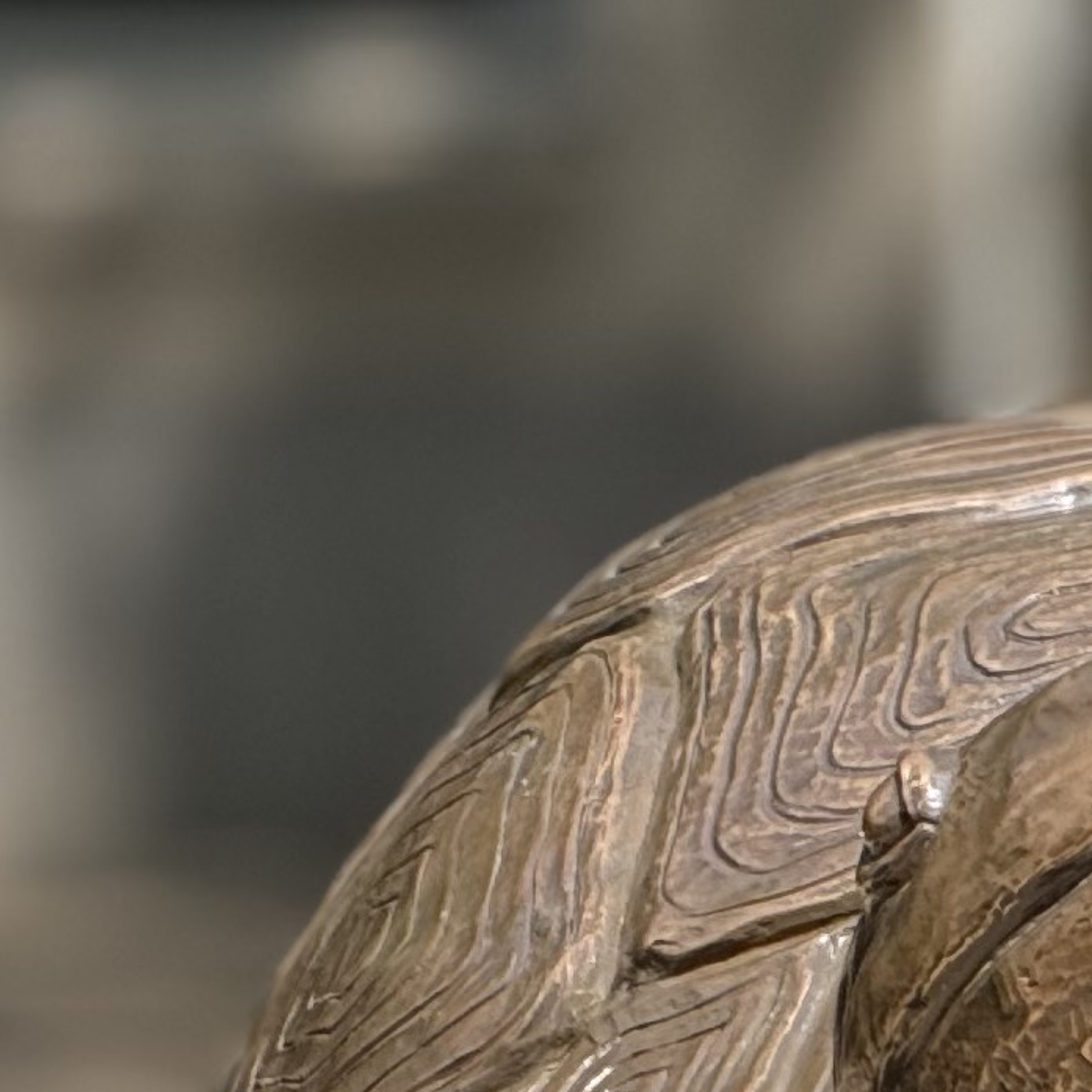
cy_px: 739
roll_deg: +0.6
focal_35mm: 614
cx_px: 2068
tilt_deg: -2.1
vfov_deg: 2.9
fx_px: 21914
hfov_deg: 2.8
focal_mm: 15.66
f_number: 2.8
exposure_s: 1/1114
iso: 64
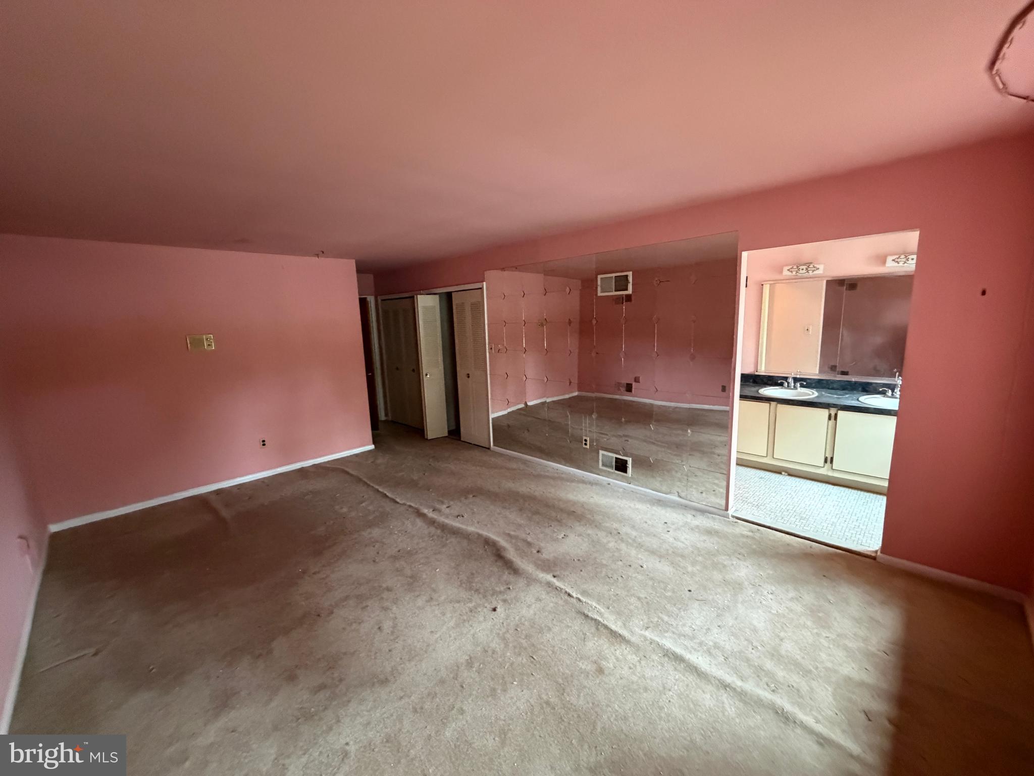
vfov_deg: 85.7
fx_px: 418
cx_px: 517
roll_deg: +3.8
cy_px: 388
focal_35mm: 14
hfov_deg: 102.1
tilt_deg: -9.3
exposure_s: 1/60
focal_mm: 2.22
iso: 800
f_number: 2.2
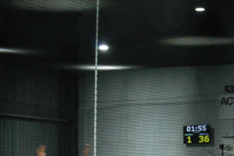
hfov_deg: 11.5
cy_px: 178
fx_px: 1158
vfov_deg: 7.7
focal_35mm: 178
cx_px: 209
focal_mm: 46
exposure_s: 1/60
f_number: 5.3
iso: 1400
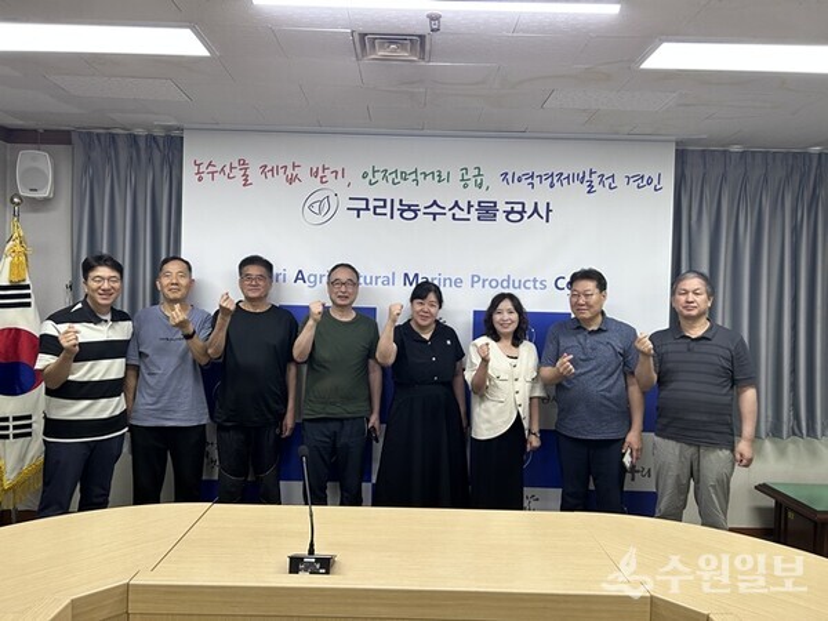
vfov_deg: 53.1
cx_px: 414
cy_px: 310
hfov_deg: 67.3
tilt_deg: -0.8
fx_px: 622
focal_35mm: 26
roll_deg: -1.6
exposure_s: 1/60
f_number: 1.5
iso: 64
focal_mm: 5.7
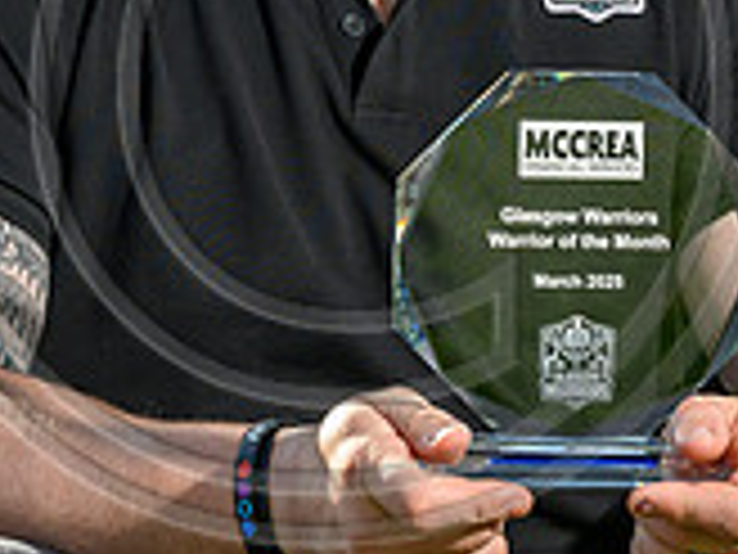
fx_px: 8144
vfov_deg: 3.9
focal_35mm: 382
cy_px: 21
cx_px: 454
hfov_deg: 5.2
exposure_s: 1/250
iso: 320
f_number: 8
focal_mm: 94
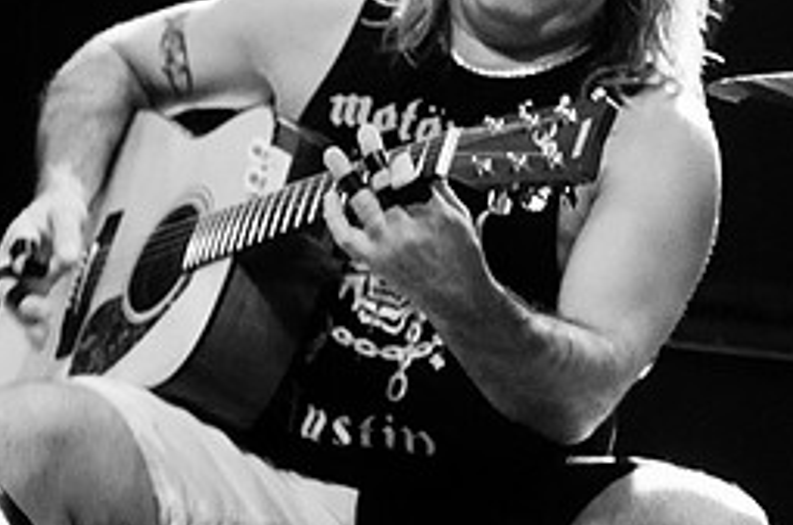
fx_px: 5255
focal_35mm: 239
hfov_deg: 8.6
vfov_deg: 5.7
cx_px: 544
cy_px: 104
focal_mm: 70
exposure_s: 1/80
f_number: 2.8
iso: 1000
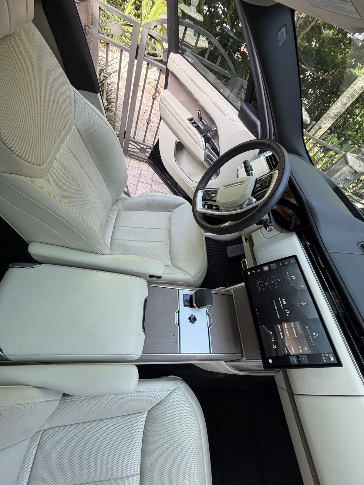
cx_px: 182
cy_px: 242
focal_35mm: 14
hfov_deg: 85.7
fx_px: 196
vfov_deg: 102.1
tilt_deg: -49.5
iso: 80
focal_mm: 2.22
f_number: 2.2
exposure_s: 1/121
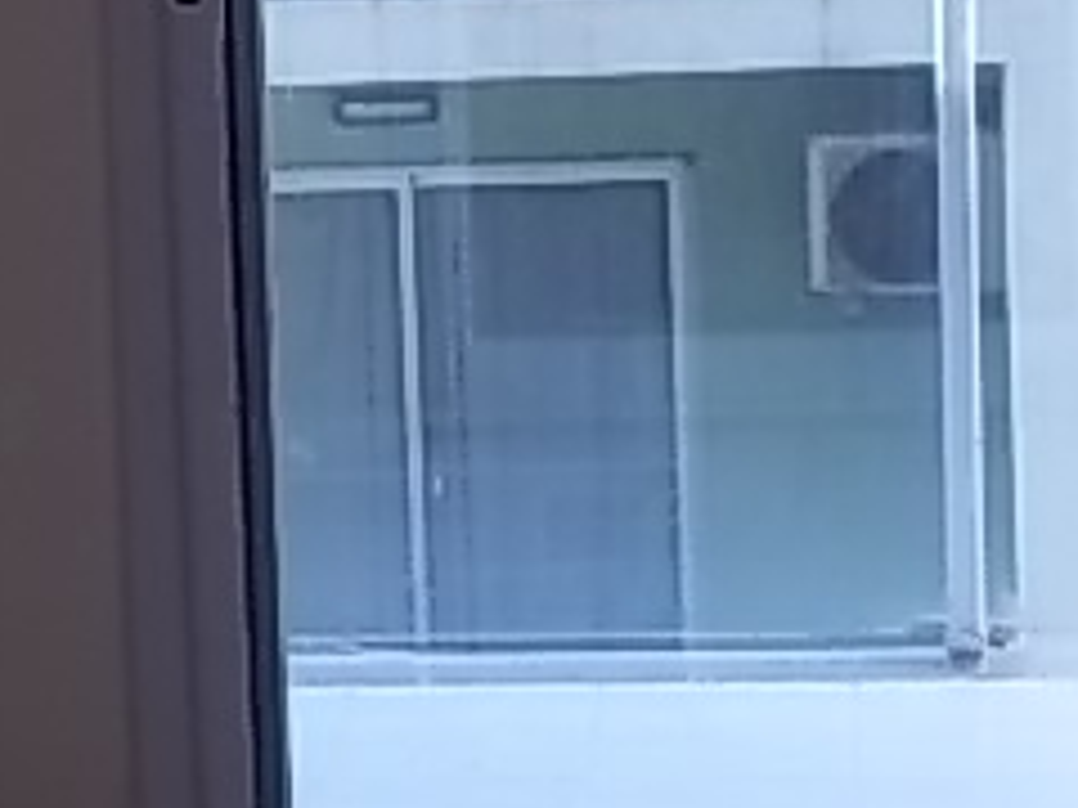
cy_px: -49
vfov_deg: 7.7
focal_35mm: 192
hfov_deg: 10.1
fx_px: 5979
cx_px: -391
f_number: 3.1
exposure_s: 1/50
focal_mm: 6.5
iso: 80
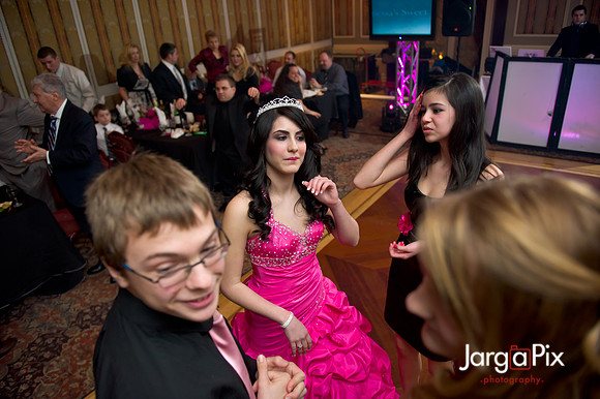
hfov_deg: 73.8
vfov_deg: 53.1
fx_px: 400
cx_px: 300
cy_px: 200
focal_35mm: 24
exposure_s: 1/100
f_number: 3.2
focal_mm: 24
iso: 1600
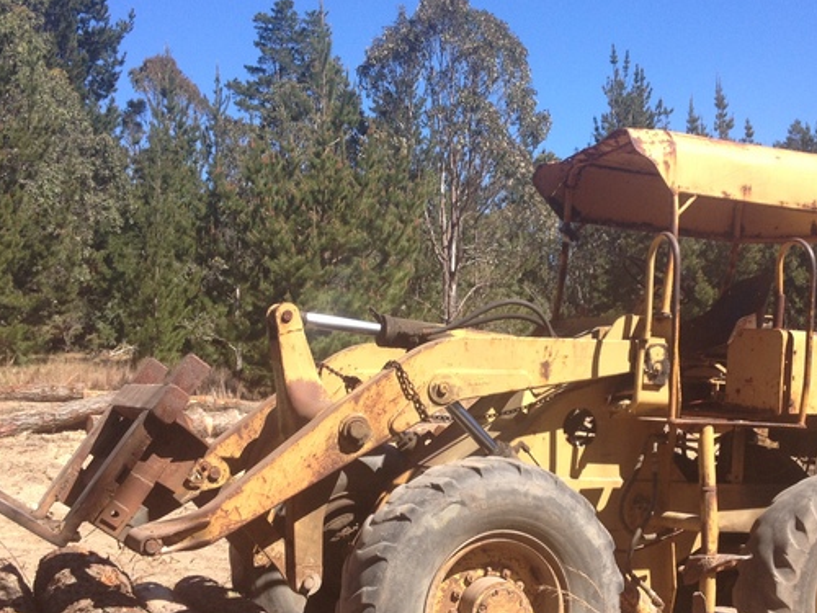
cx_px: 490
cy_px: 360
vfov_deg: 26.1
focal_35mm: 56
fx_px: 1322
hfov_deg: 34.2
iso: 50
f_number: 2.4
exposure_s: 1/778
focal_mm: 4.28
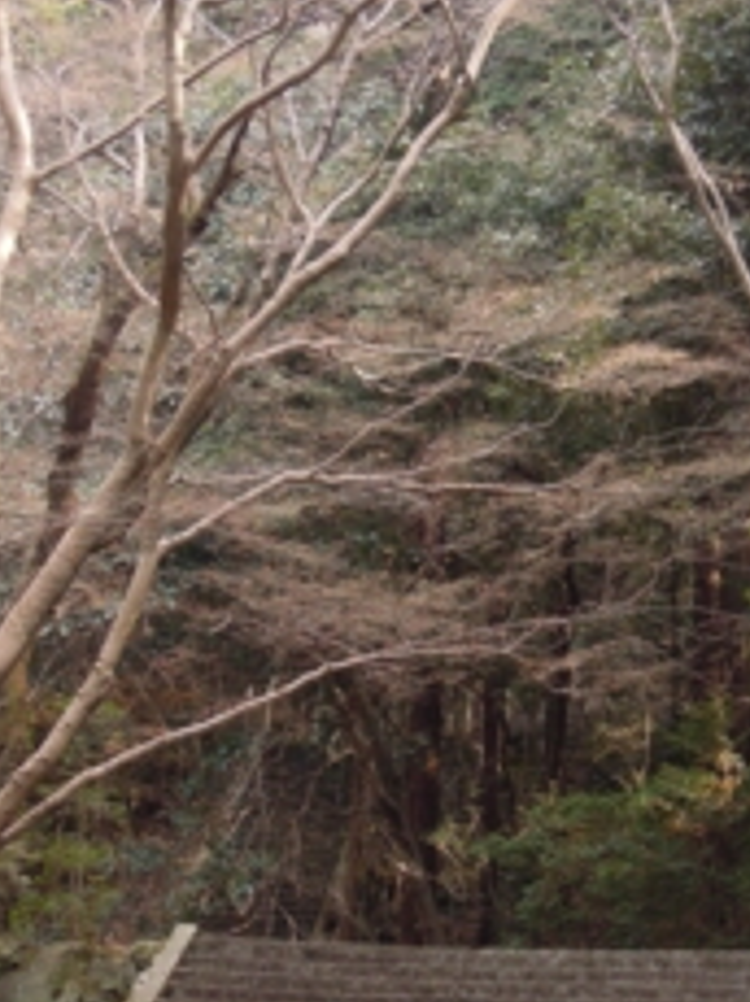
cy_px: 405
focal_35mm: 122
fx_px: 3531
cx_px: 558
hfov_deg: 12.1
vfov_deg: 16.2
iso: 320
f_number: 4.5
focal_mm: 12.5
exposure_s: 1/100
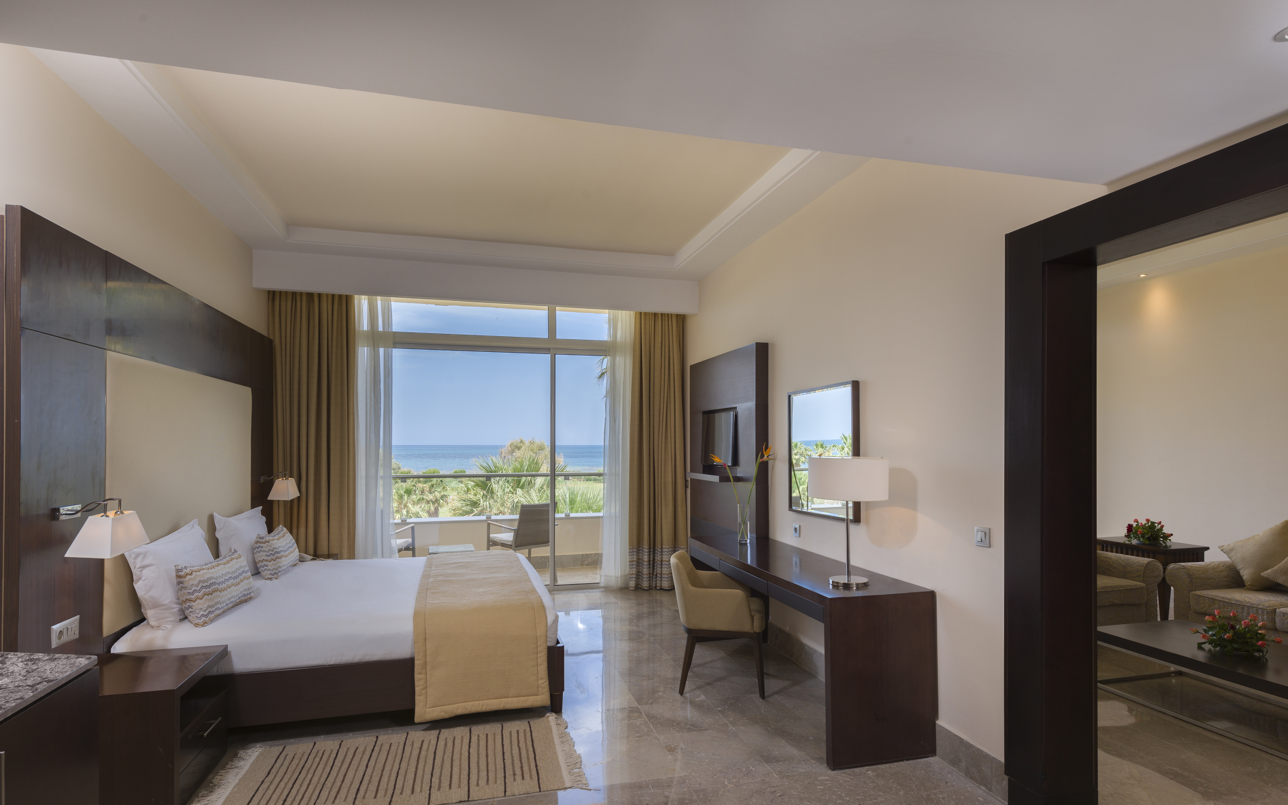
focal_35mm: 20
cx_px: 645
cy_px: 438
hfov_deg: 85.1
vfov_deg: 59.6
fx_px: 702
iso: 100
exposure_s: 1/50
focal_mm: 19
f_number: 9
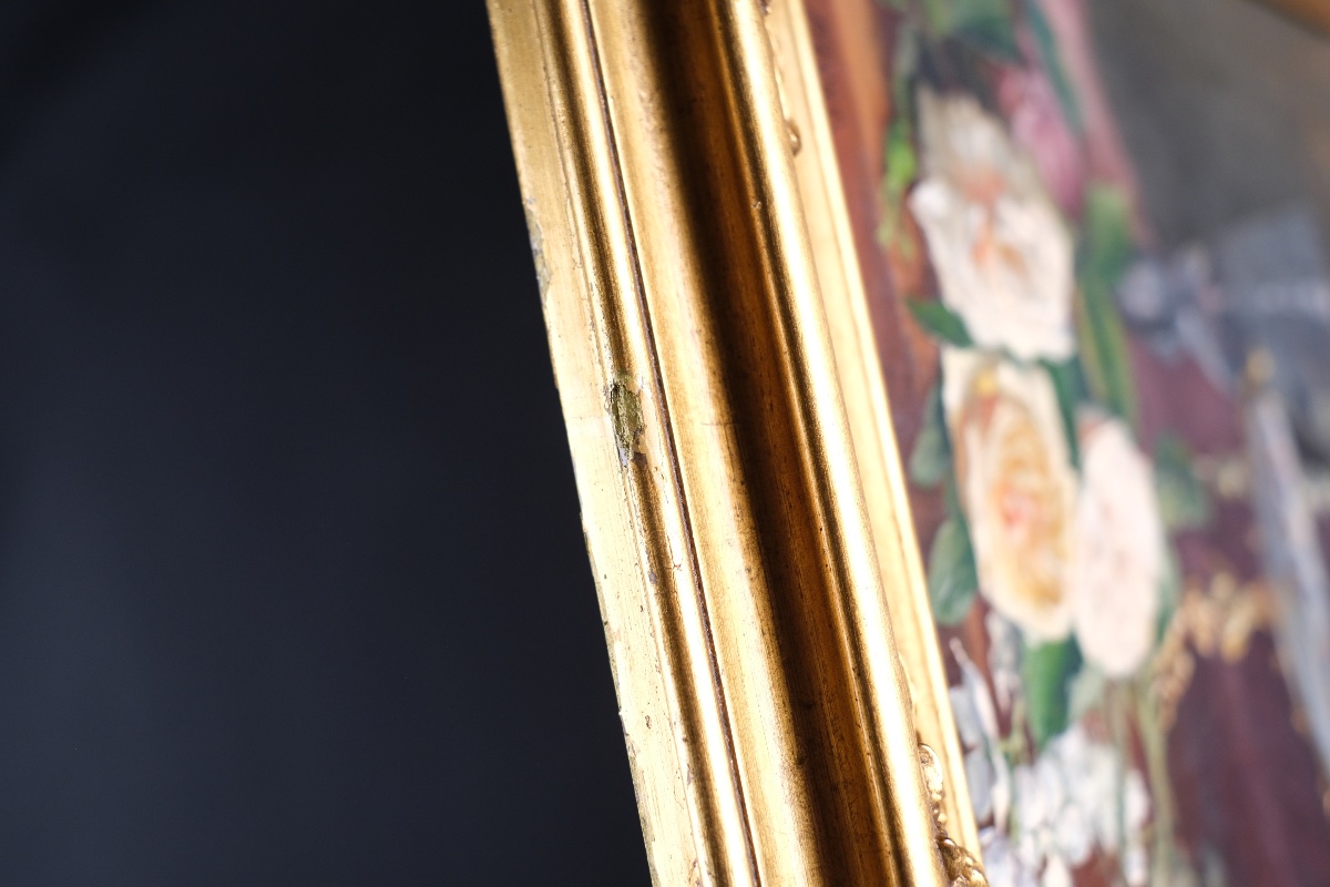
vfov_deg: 25.5
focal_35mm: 53
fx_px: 1958
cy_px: 444
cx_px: 665
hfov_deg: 37.5
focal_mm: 35
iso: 800
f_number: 2.8
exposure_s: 1/200
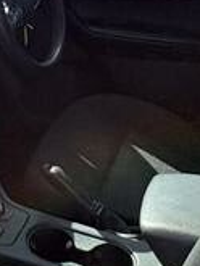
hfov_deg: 18.7
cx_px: -15
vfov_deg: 24.1
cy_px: -23
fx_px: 585
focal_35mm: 76
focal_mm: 2.22
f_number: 2.2
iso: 50
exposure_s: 1/652
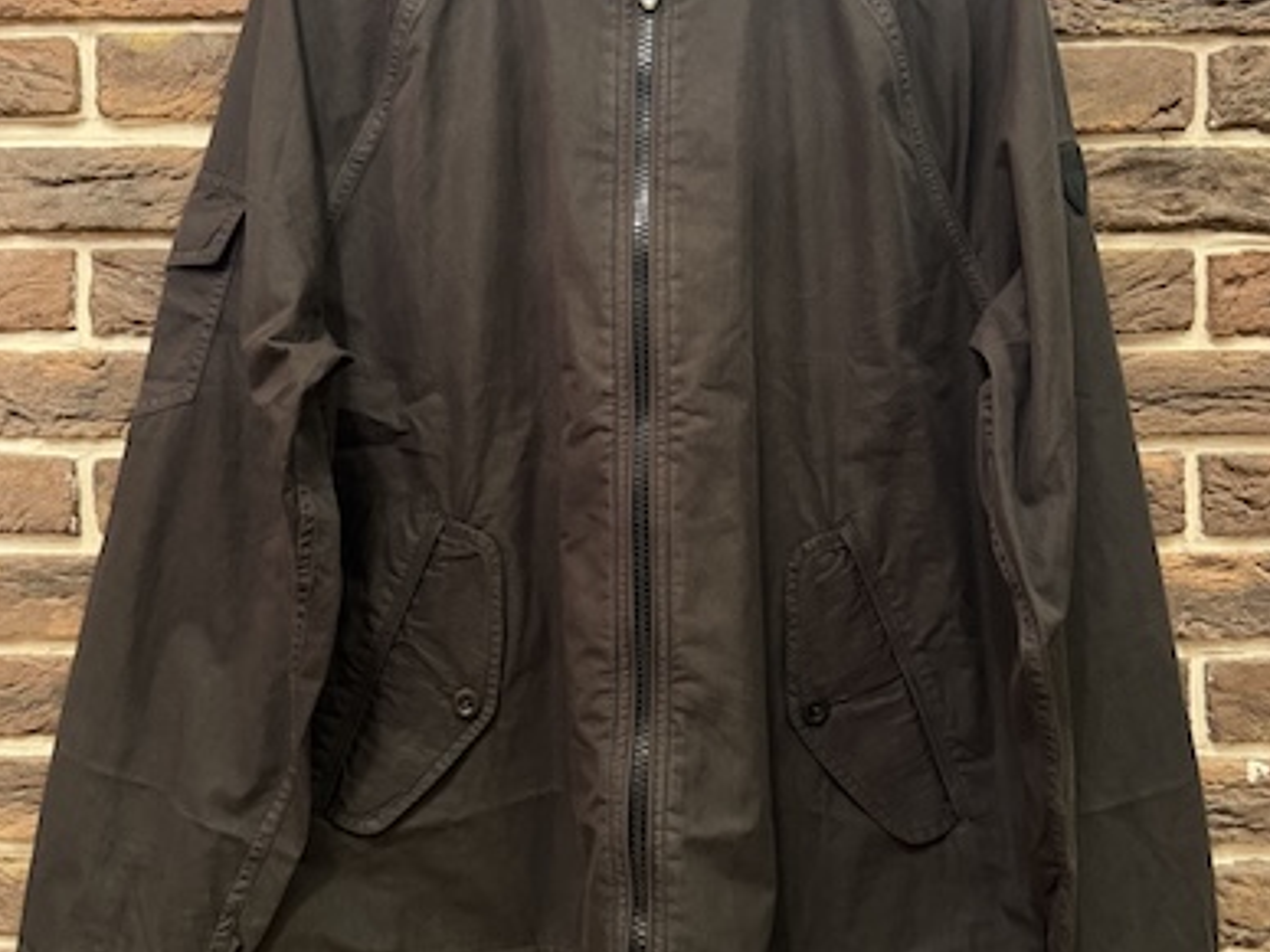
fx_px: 1211
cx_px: 628
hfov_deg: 55.4
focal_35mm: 33
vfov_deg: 42.9
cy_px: 417
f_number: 1.78
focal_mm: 6.76
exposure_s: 1/30
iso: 1000
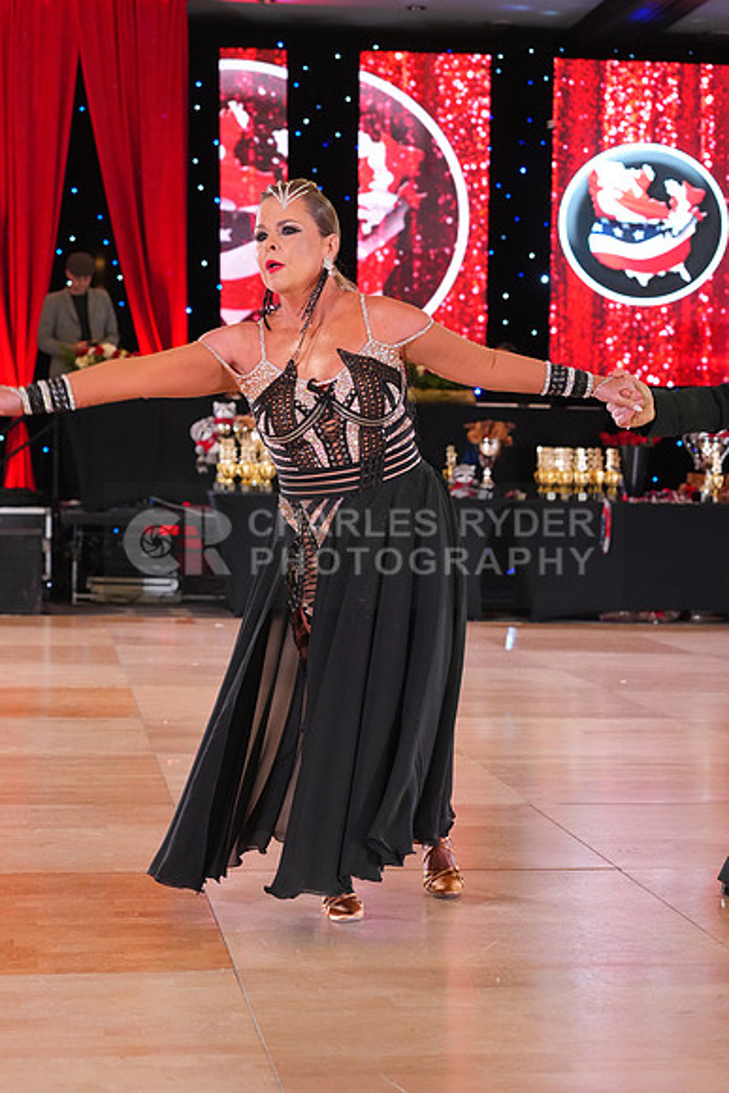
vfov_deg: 28.8
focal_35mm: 70
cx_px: 364
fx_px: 2125
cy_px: 546
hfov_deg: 19.5
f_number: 5
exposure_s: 1/250
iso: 5000
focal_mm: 70
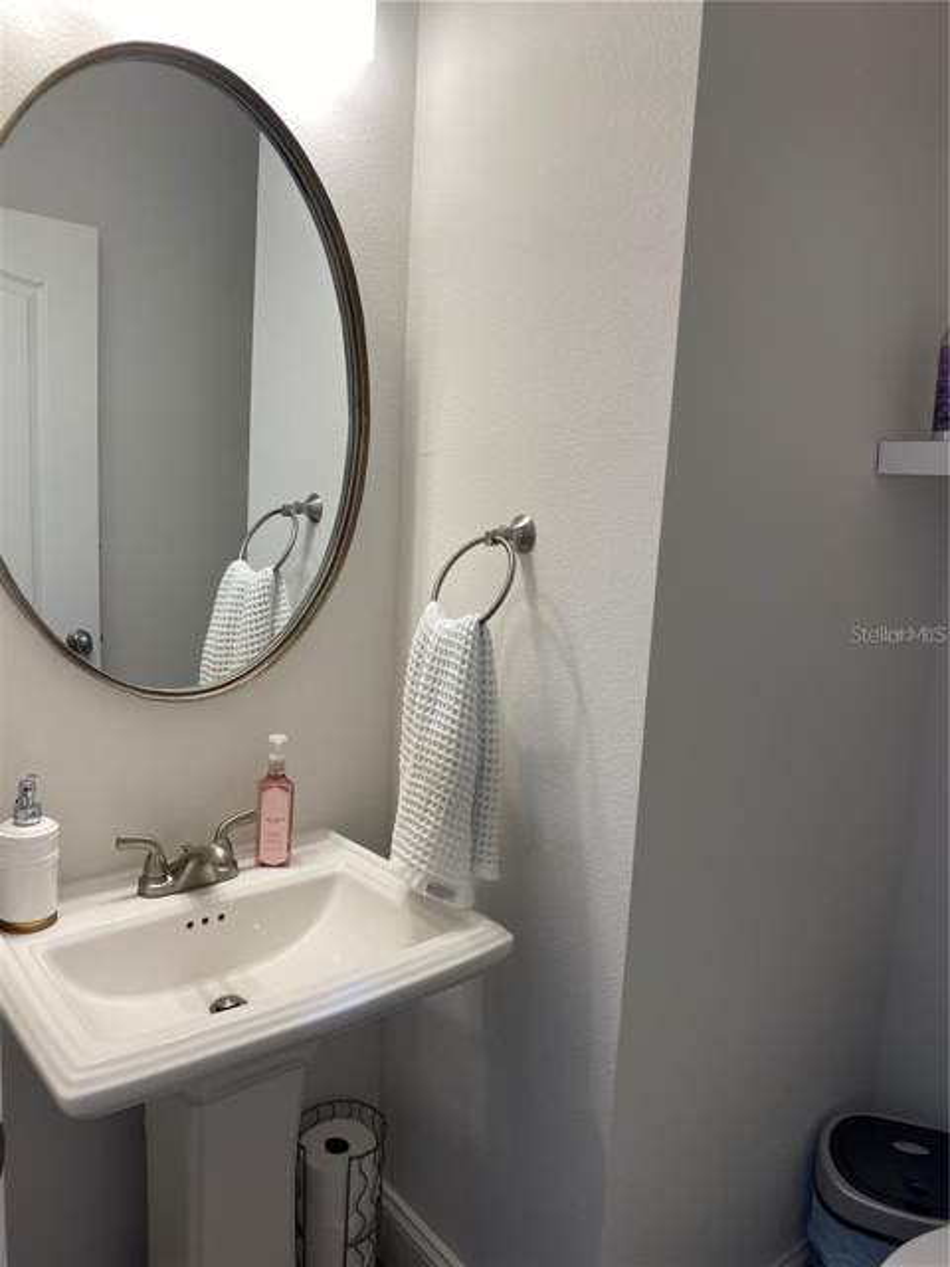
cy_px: 634
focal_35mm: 26
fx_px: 951
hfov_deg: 53.1
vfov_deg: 67.3
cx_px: 475
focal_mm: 4.25
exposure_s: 1/120
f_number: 1.8
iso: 80
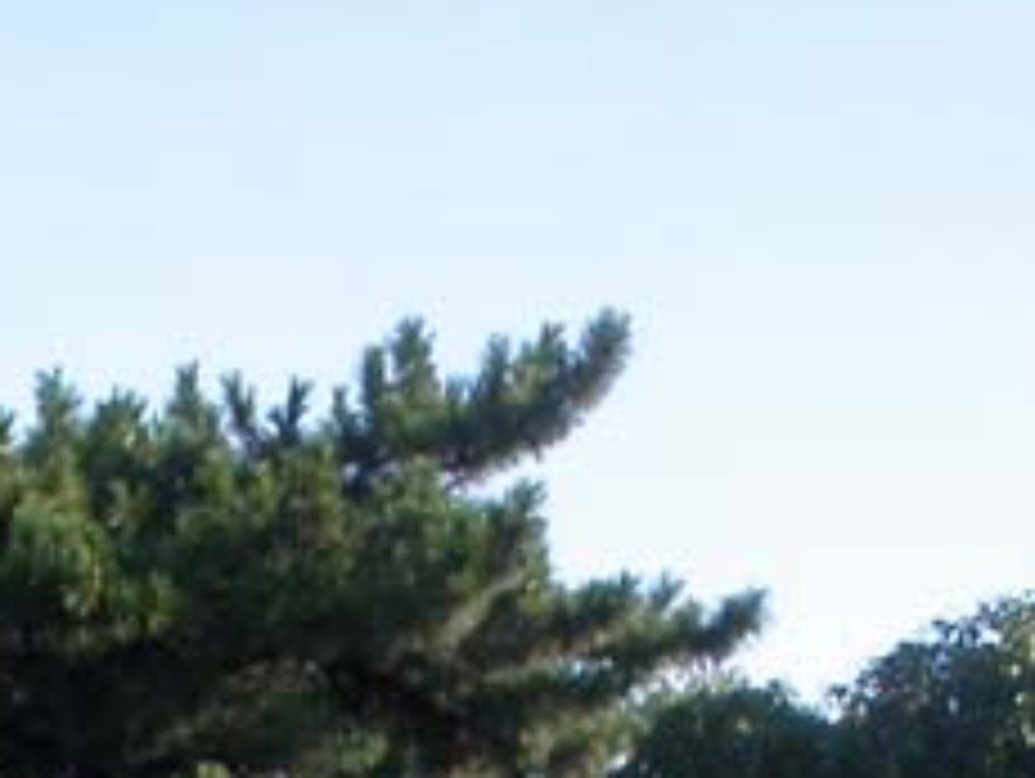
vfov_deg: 8.4
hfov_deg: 11.7
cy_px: 1556
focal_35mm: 169
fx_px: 5058
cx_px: 302
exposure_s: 1/205
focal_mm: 7.85
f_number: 6
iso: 100
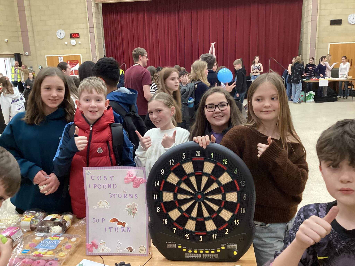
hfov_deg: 58.4
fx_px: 318
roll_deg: +0.7
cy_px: 133
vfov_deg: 45.4
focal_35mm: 31
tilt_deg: -14.0
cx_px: 178
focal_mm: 3.3
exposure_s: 1/40
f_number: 2.4
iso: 320
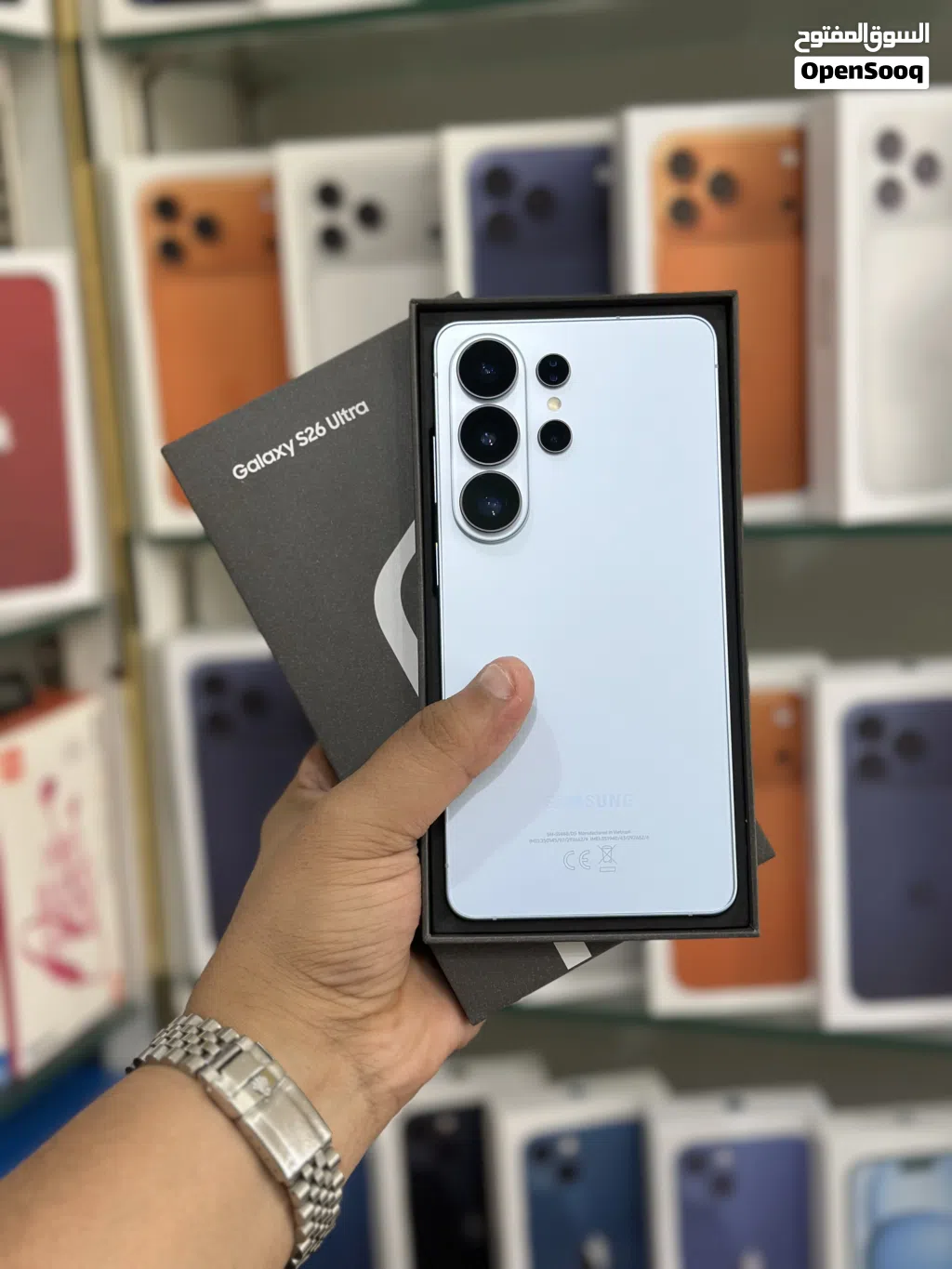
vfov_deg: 39.7
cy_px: 634
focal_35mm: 48
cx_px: 476
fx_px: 1760
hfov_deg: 30.3
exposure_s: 1/100
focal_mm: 6.86
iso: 100
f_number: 1.78
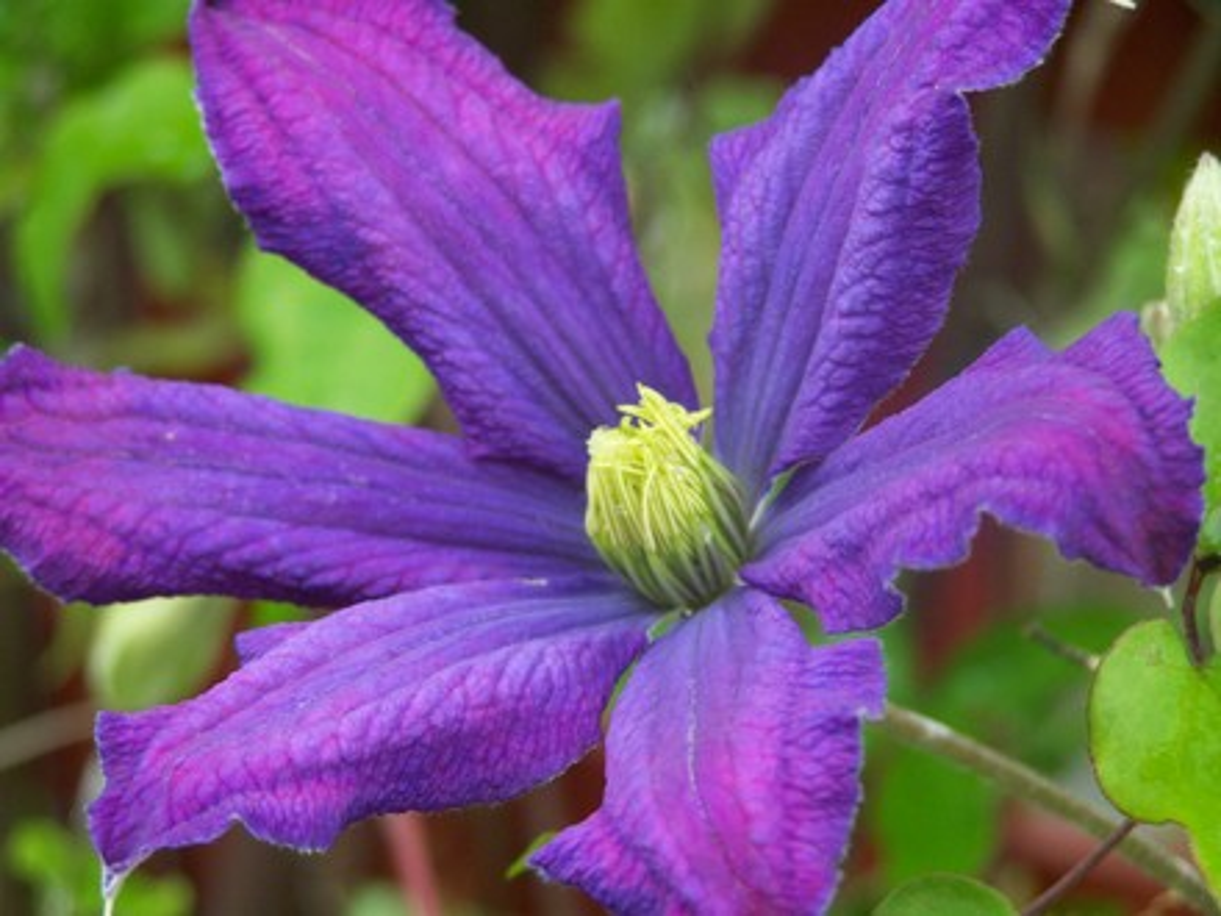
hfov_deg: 14.2
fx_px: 4903
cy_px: 458
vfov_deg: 10.7
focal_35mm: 139
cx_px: 610
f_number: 3.3
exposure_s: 1/30
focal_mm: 23.1
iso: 160
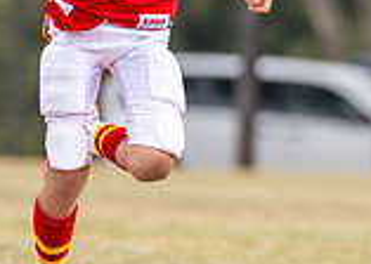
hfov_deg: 1.8
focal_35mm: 1104
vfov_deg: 1.3
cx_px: 427
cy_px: 66
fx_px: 11628
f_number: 2.8
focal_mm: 200
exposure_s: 1/1250
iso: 160
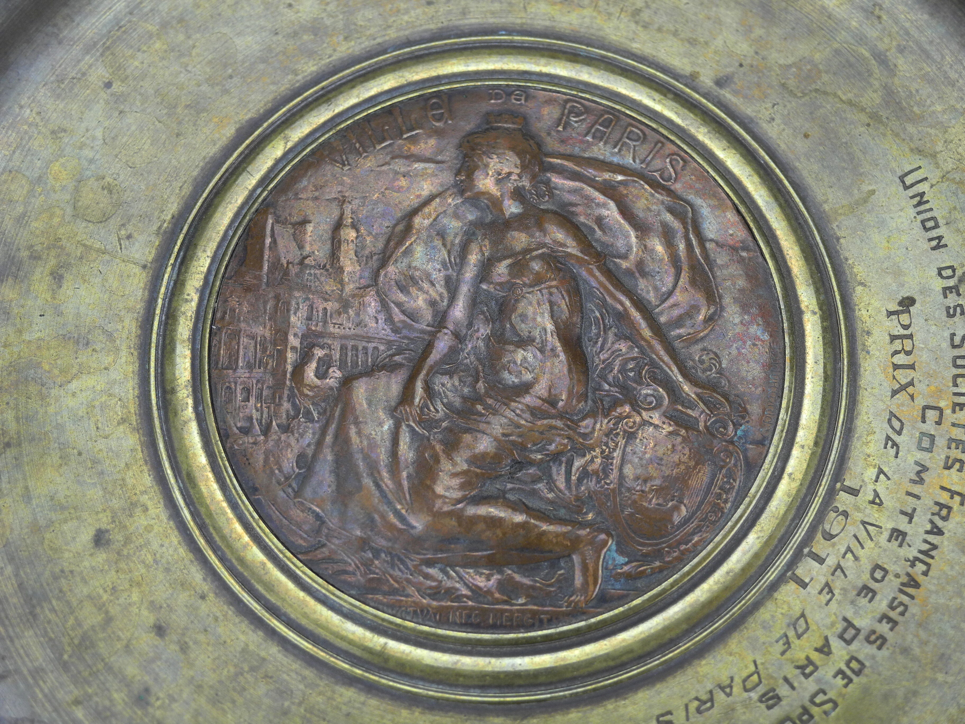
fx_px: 1254
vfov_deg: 32.2
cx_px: 482
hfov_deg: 42.1
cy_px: 362
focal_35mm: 45
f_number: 3.2
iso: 100
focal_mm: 9.7
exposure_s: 1/120
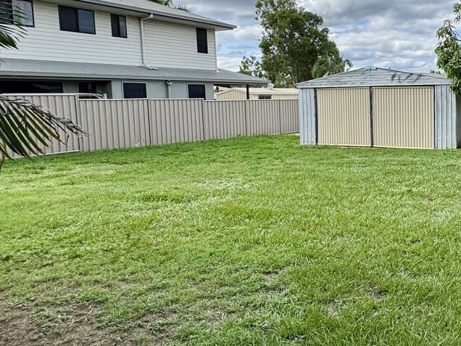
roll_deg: +3.4
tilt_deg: -4.2
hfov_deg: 49.0
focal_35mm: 33
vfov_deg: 42.7
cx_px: 421
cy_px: 137
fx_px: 439
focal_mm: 2.22
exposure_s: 1/763
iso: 40
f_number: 2.2
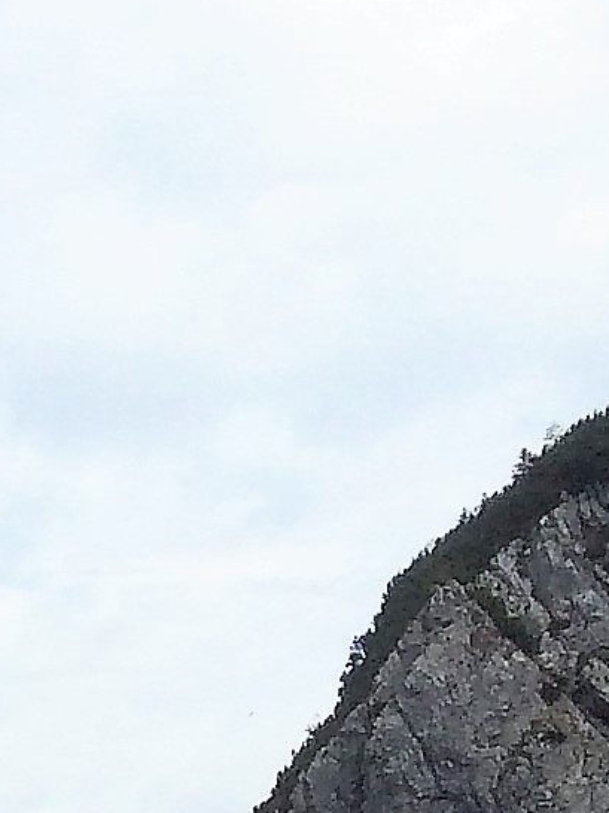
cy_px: 2020
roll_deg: +2.1
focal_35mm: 166
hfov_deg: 7.9
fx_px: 3897
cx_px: -1082
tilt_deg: -4.1
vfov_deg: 10.2
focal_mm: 4.15
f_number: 2.2
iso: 32
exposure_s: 1/1953
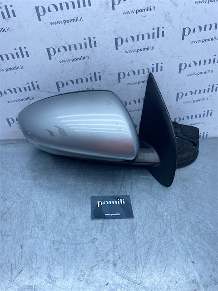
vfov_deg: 67.3
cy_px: 146
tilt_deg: -38.8
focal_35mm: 26
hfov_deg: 53.1
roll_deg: -5.6
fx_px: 218
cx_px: 109
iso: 32
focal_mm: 4.25
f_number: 1.8
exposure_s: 1/957
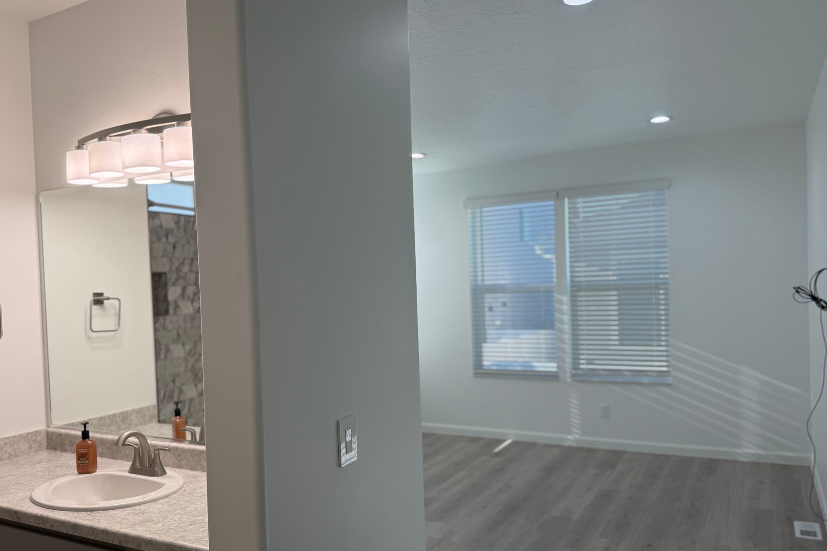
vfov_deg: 46.3
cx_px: 415
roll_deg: +1.5
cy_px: 300
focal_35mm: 28
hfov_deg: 65.5
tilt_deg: -0.4
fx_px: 643
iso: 100
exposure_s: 1/260
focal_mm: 6.76
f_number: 1.78
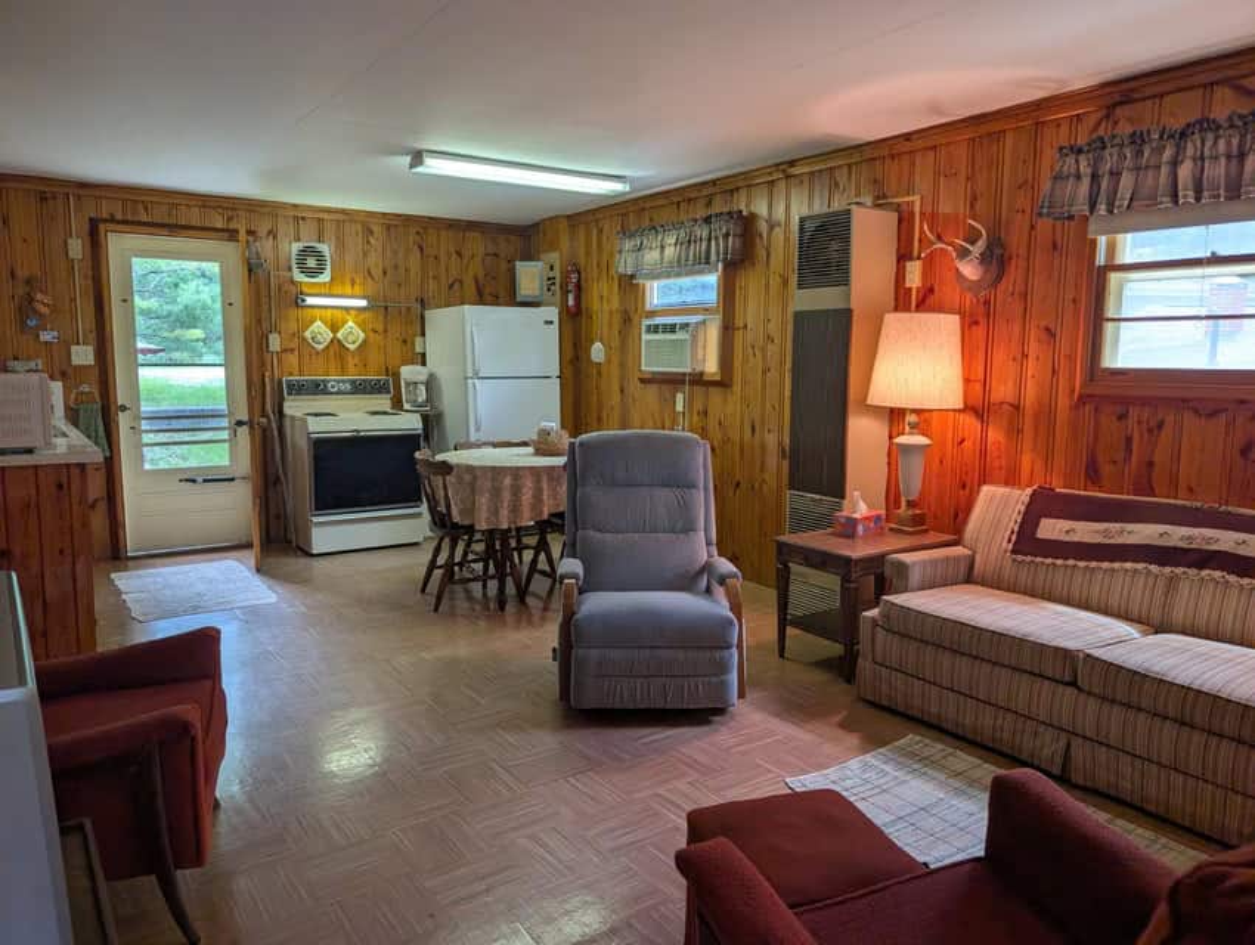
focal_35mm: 24
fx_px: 871
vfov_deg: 56.9
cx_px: 628
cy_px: 472
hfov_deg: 71.5
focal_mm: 6.9
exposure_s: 1/120
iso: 69
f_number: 1.7
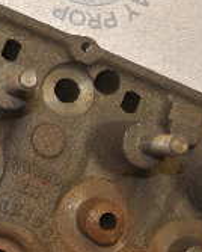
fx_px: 724
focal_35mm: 97
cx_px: -167
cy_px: 98
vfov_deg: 19.7
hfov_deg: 14.0
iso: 360
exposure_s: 1/60
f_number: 3.5
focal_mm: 10
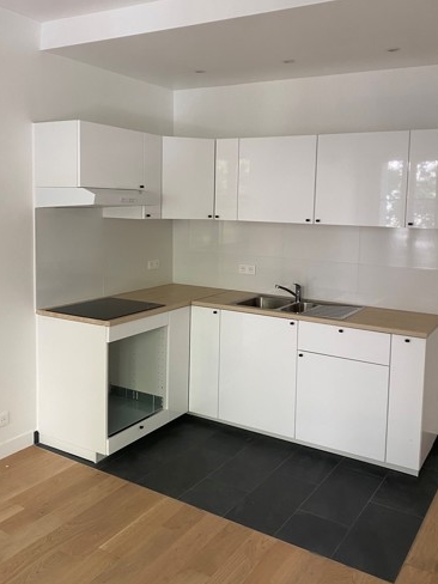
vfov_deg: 56.7
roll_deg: -1.6
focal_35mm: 32
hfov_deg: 44.2
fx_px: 540
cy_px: 262
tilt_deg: -4.5
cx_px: 226
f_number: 1.8
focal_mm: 4.25
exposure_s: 1/81
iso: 125
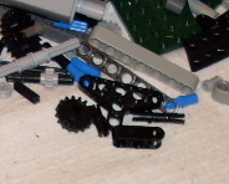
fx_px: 1399
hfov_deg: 9.3
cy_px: 390
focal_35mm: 206
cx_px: -14
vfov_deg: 7.2
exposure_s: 1/45
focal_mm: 6.3
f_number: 2.8
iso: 100
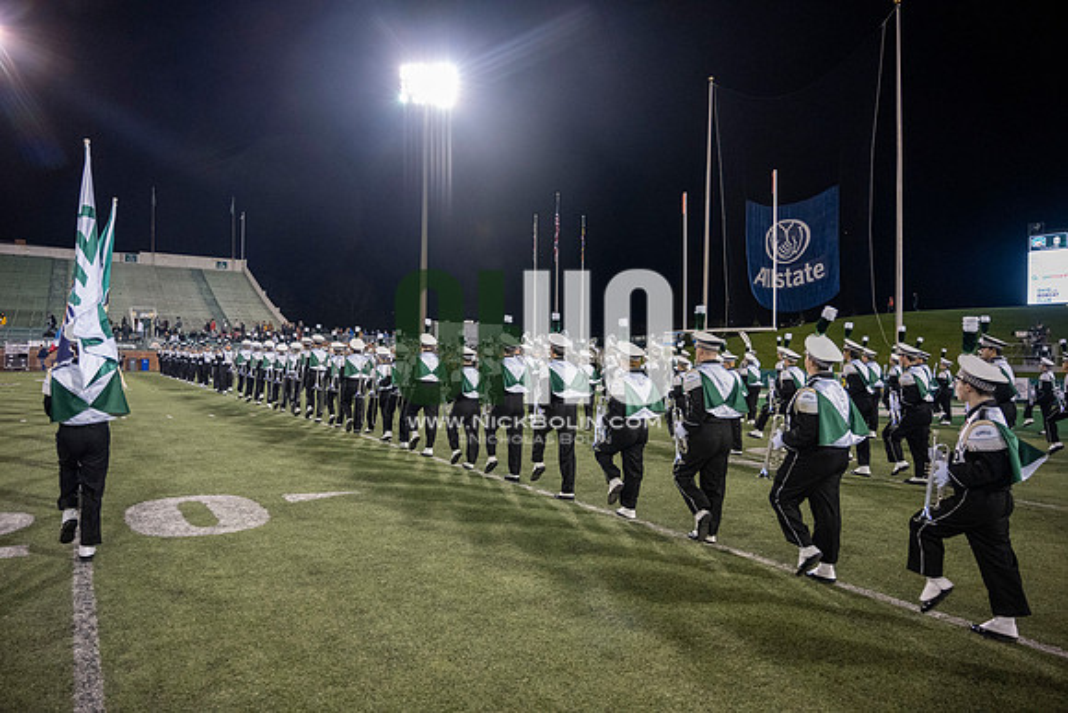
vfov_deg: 53.2
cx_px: 534
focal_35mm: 24
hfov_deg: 73.7
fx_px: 712
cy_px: 356
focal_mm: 24
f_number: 4
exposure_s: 1/500
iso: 2500
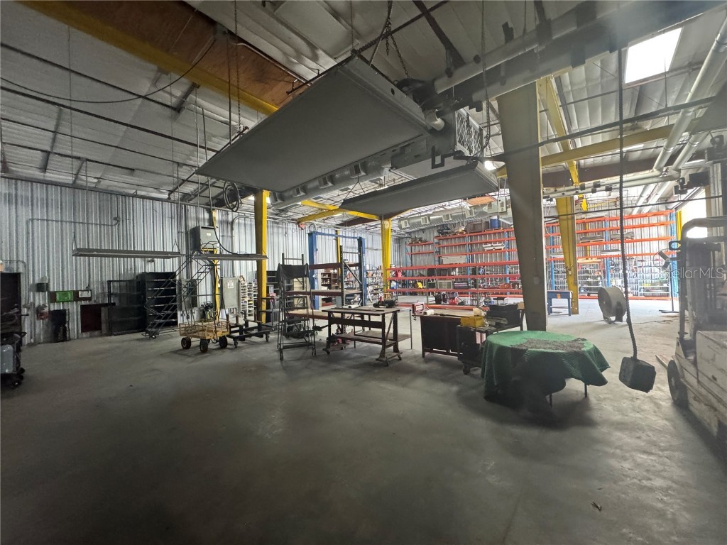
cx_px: 364
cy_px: 272
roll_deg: +2.8
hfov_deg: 102.1
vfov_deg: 85.7
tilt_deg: +0.8
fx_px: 294
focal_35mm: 14
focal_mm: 2.22
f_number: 2.2
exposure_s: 1/60
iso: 800
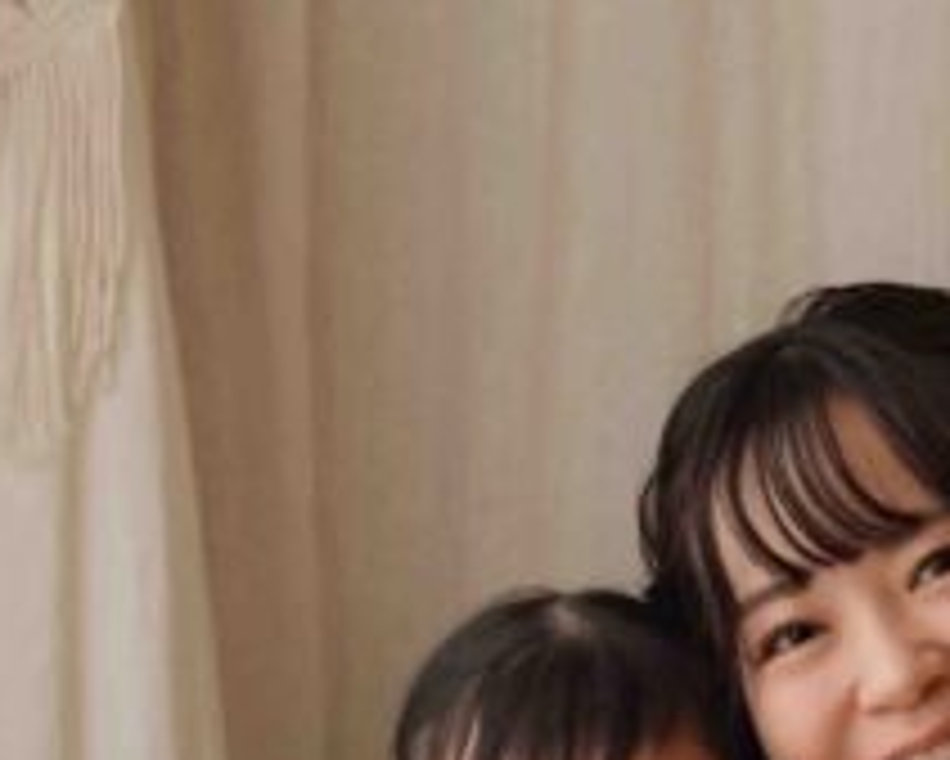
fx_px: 5626
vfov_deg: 7.6
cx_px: 718
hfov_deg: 9.6
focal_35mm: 200
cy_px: 1142
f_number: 4
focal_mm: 44
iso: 2000
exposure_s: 1/125
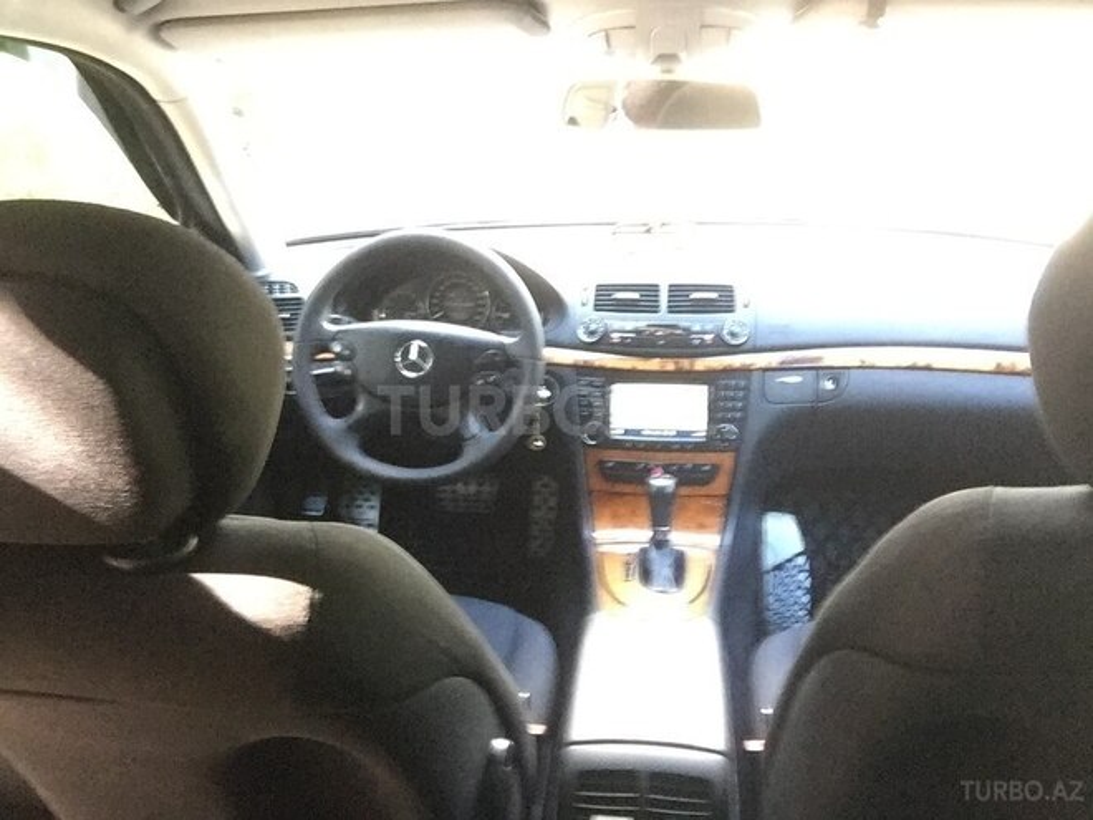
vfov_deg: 45.4
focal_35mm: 31
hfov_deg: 58.4
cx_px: 546
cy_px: 410
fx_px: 979
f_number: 2.2
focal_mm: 2.65
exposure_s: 1/33
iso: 250
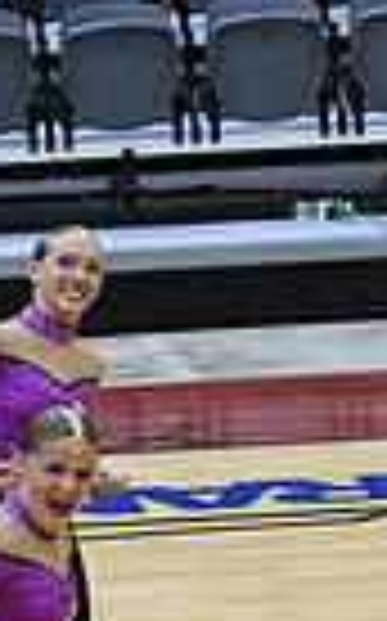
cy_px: 767
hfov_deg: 2.9
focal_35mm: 451
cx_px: -882
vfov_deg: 4.6
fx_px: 7627
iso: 5000
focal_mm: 70
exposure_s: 1/400
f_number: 4
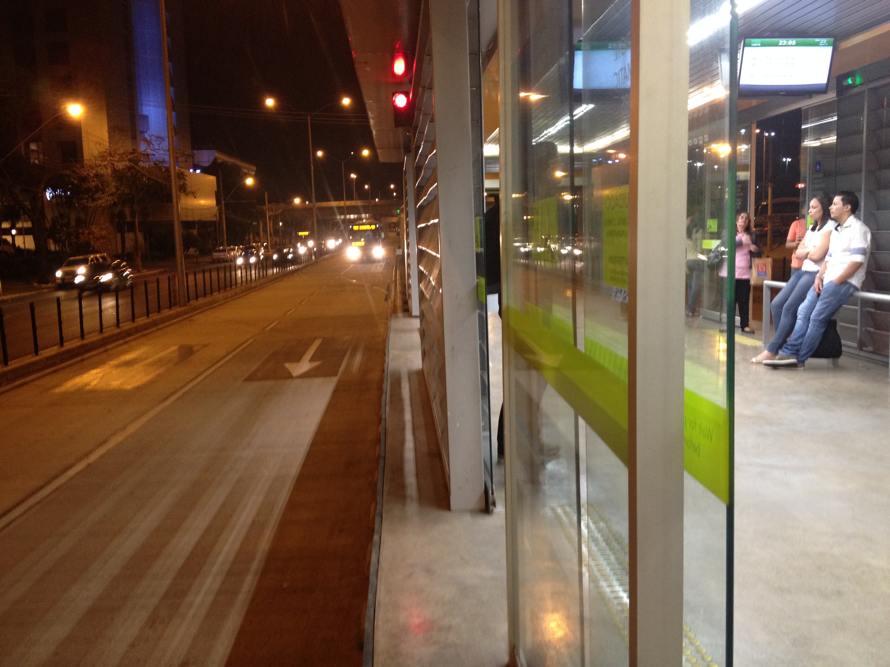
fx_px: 900
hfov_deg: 52.6
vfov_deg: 40.7
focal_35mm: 35
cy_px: 334
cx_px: 445
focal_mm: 4.28
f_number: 2.4
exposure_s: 1/20
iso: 160
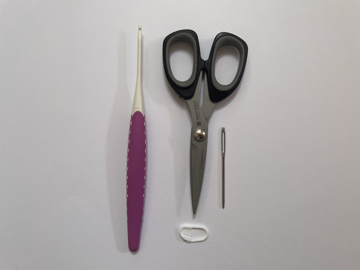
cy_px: 135
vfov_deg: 53.1
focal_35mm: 26
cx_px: 180
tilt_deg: -89.8
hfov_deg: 67.3
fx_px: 270
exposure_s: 1/121
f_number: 1.6
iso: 100
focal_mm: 4.2
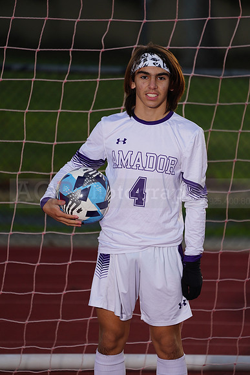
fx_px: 4164
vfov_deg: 5.2
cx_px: 125
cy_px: 188
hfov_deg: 3.4
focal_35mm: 400
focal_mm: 400
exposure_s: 1/250
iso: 320
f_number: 5.6
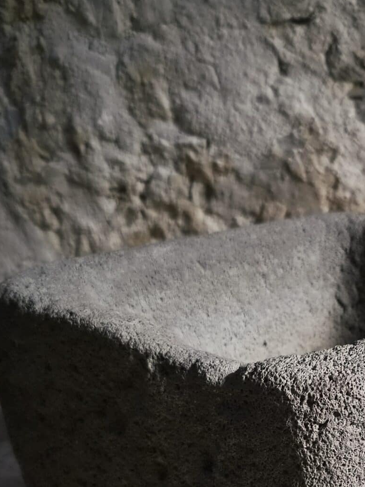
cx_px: 322
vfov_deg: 39.0
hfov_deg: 30.3
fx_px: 647
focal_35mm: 46
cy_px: 416
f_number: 1.8
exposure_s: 1/100
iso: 2000
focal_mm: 5.4
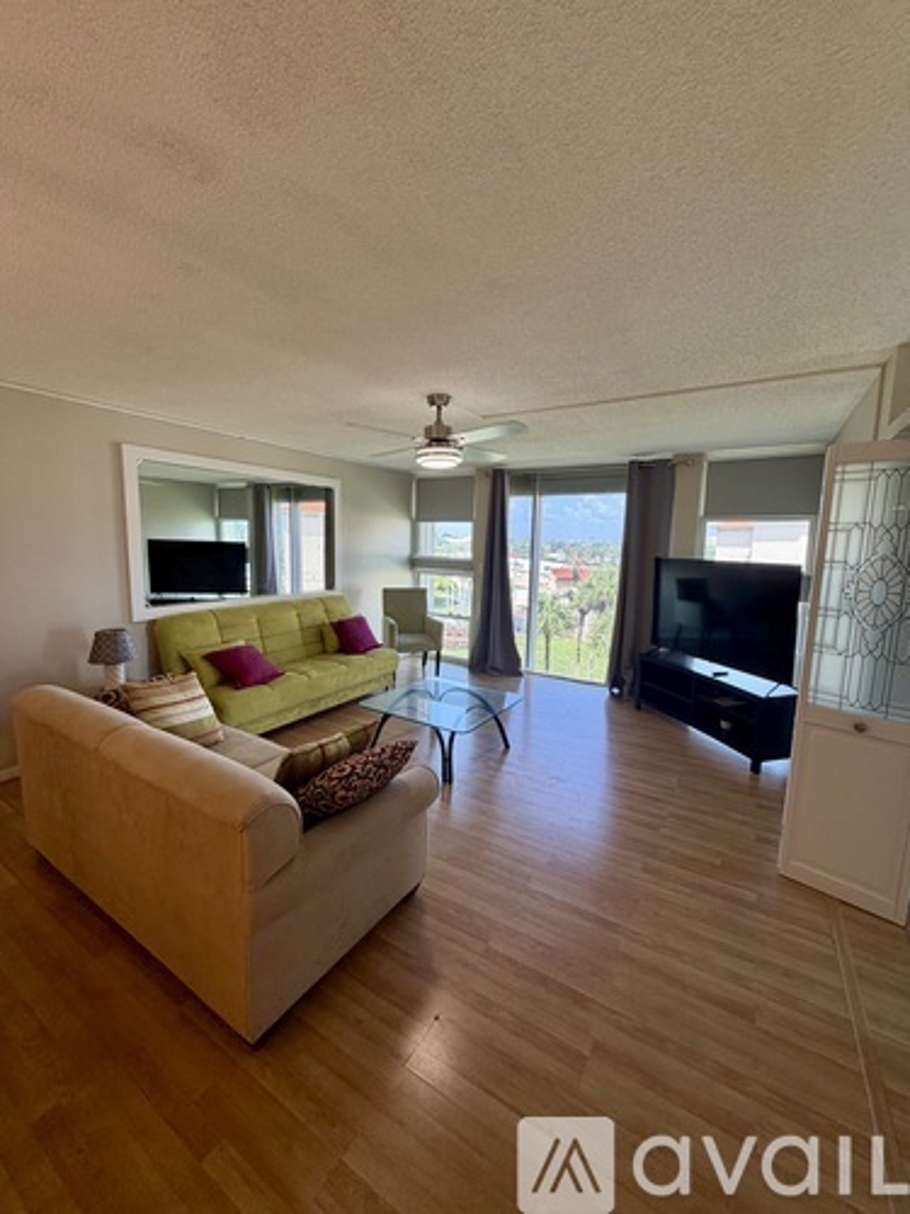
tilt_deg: -7.7
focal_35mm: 14
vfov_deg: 102.1
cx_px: 455
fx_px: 491
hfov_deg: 85.7
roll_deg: -1.4
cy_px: 607
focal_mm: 2.22
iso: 64
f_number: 2.2
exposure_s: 1/120
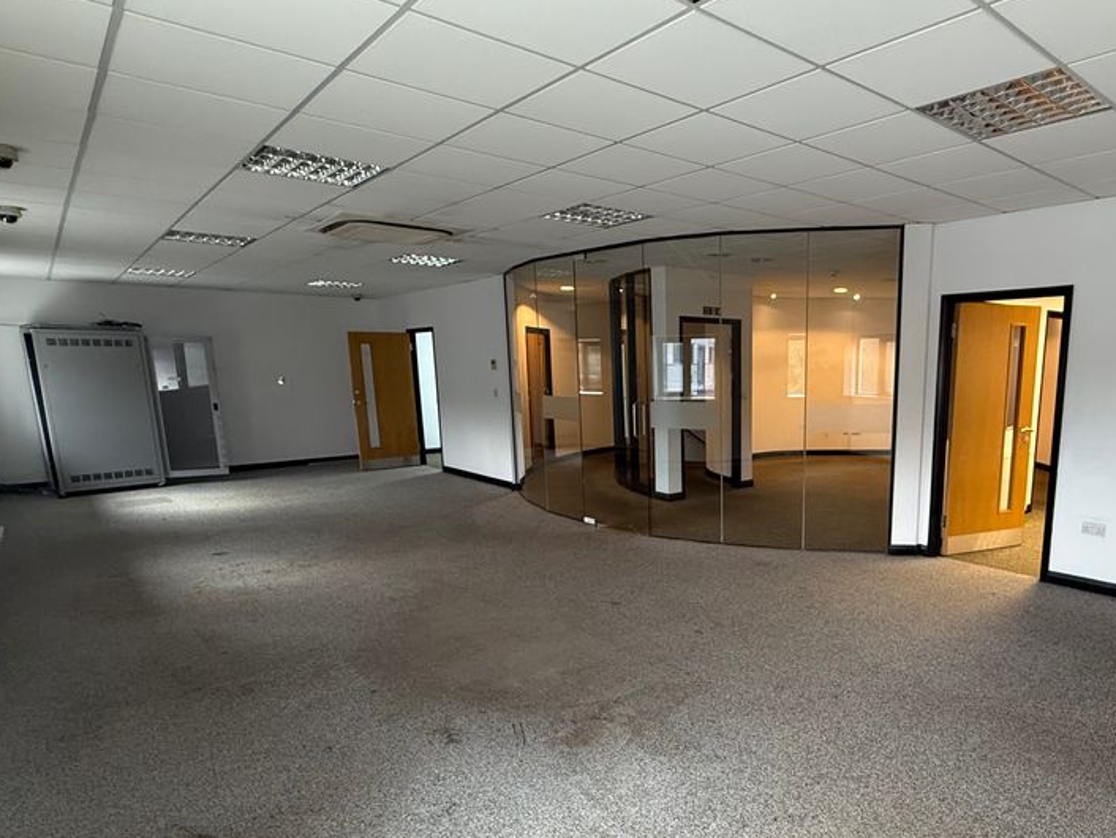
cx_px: 732
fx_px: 710
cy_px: 499
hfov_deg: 74.3
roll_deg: +0.3
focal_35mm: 22
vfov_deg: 60.6
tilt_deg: -10.3
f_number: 2.2
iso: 320
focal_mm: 2.22
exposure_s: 1/66
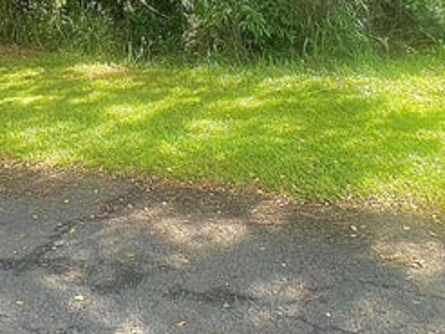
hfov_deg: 41.5
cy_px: -132
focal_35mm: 45
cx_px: 149
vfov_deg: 26.0
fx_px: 579
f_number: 1.8
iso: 32
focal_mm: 1.57
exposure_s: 1/376
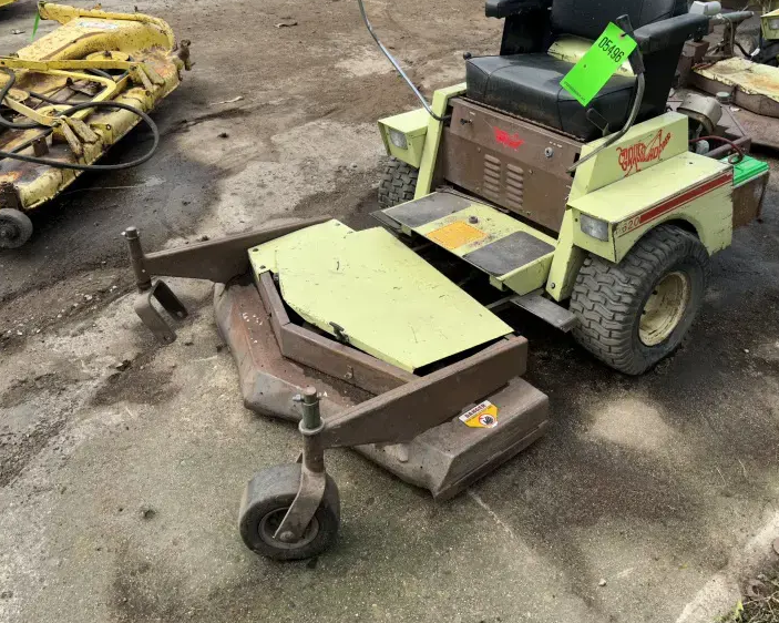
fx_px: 738
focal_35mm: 32
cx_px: 457
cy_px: 233
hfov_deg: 55.4
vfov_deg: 45.4
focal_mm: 6.86
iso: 80
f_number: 1.78
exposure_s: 1/2591
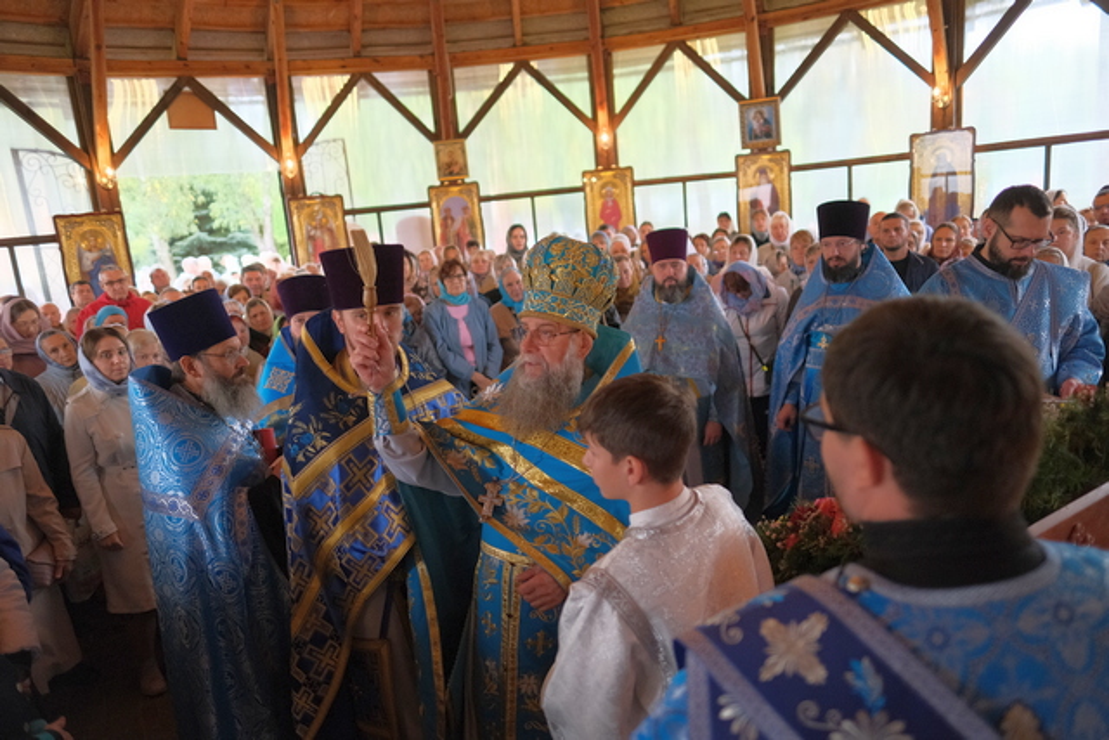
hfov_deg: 73.7
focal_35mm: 24
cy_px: 370
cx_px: 554
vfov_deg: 53.2
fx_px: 739
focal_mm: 16
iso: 2000
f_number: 1.4
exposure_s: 1/400
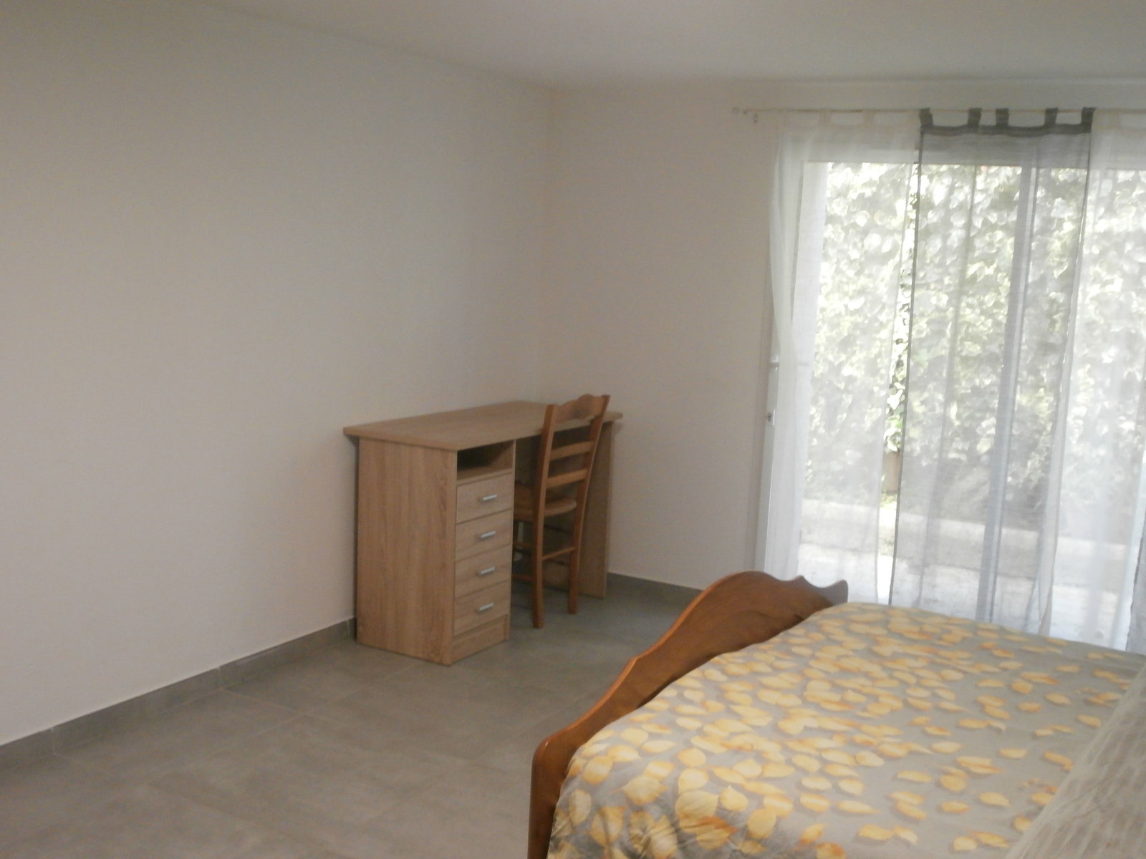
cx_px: 573
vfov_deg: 37.7
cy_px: 430
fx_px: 1258
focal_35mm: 38
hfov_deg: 49.0
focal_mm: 6.67
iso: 400
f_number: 3.9
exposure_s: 1/30
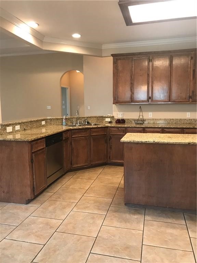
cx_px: 98
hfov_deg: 49.7
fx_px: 212
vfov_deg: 63.4
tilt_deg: -5.1
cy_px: 132
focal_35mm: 28
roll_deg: +2.2
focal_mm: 3.99
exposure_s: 1/15
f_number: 1.8
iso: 40
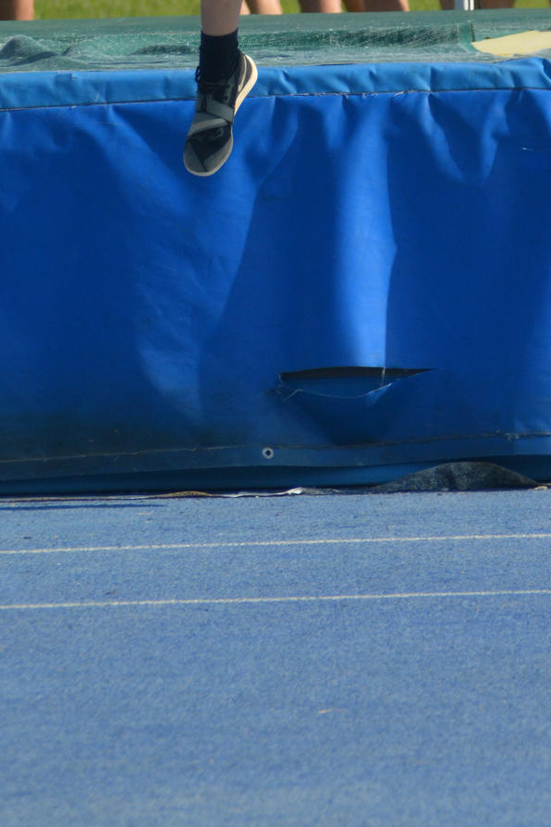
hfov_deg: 2.0
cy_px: 2
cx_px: 388
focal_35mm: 693
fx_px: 15915
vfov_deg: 3.0
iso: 400
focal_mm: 200
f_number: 7.1
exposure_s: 1/2000
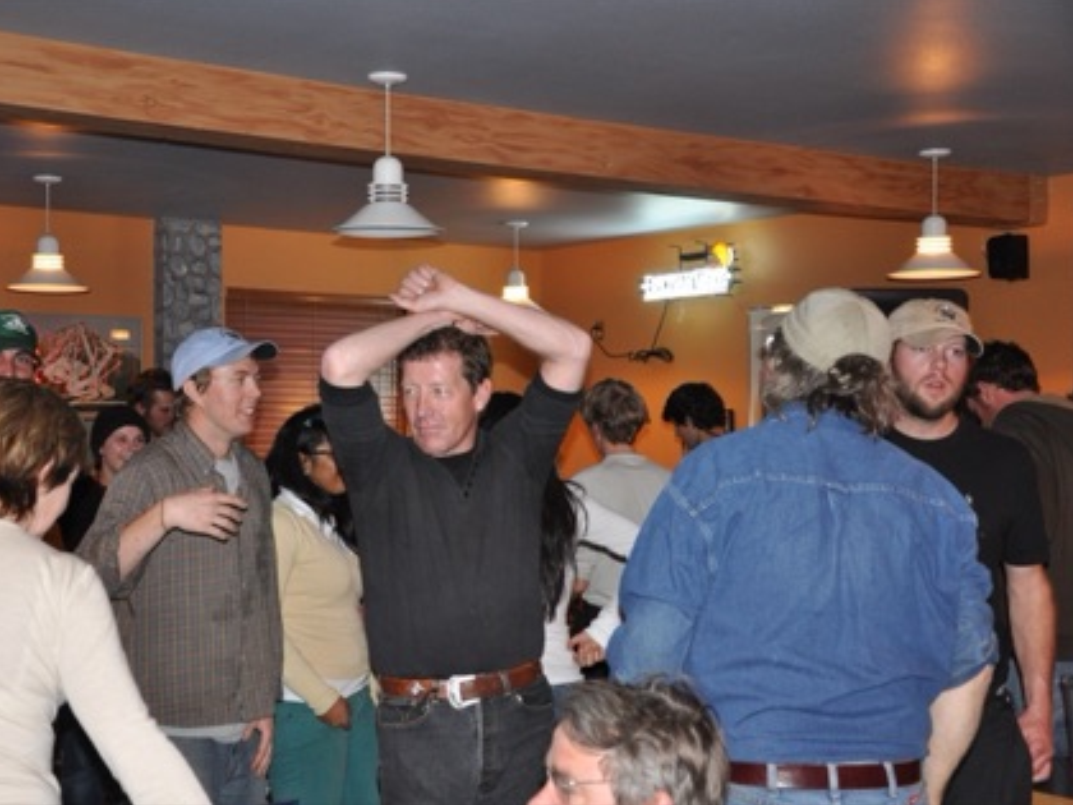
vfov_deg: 26.1
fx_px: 1736
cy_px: 400
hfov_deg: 34.3
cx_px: 470
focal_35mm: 56
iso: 800
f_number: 4.2
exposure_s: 1/60
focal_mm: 34
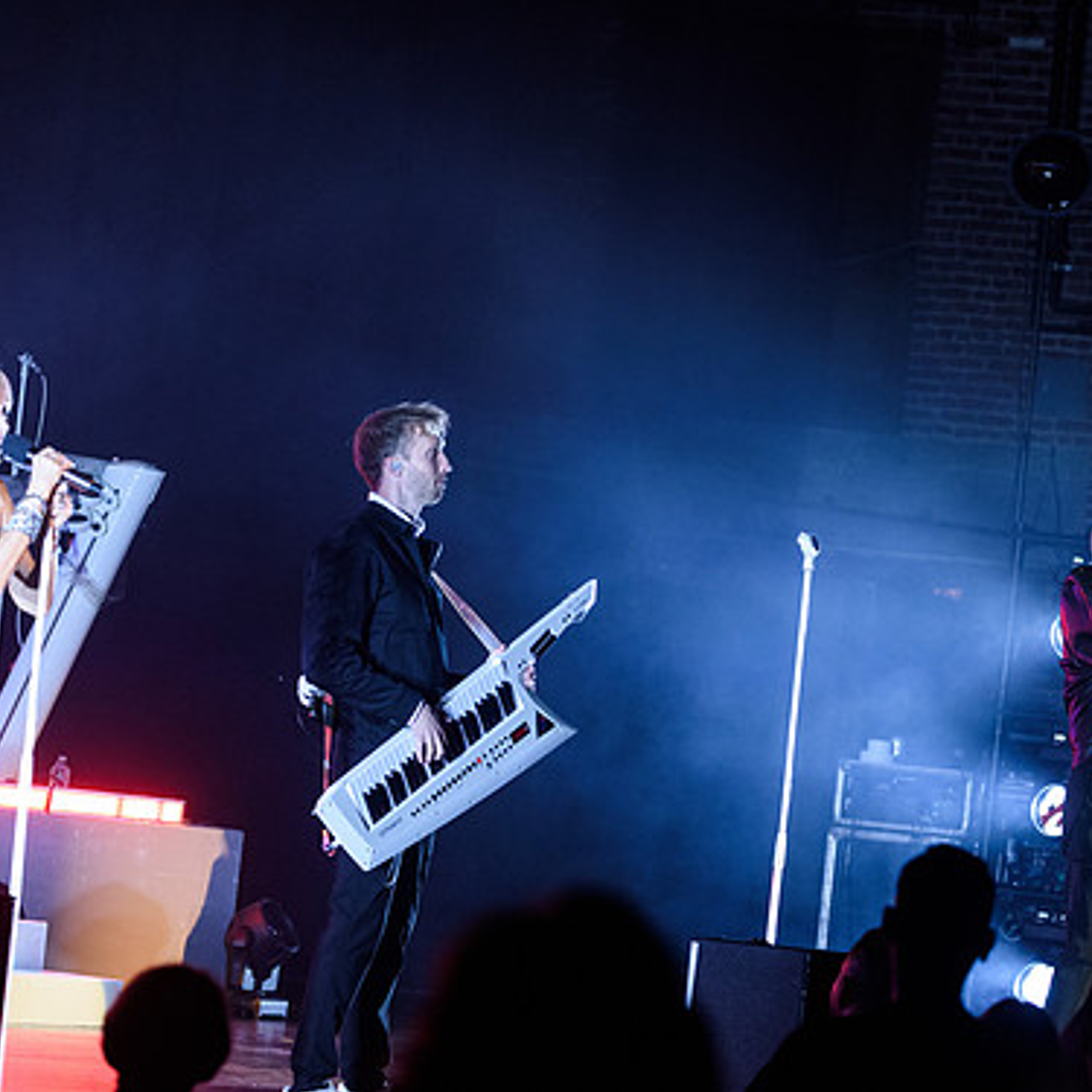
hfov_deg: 8.9
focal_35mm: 197
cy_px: 531
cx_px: 681
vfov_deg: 8.9
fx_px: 7031
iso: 4000
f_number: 5
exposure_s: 1/250
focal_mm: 150
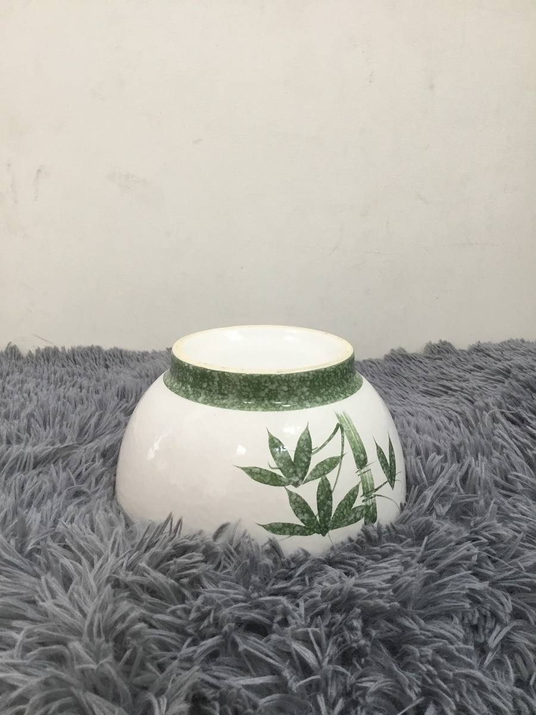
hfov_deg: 45.4
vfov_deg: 58.4
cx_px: 268
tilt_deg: -14.6
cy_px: 358
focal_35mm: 31
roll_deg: +1.2
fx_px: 640
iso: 50
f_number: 2.4
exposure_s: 1/33
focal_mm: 3.3
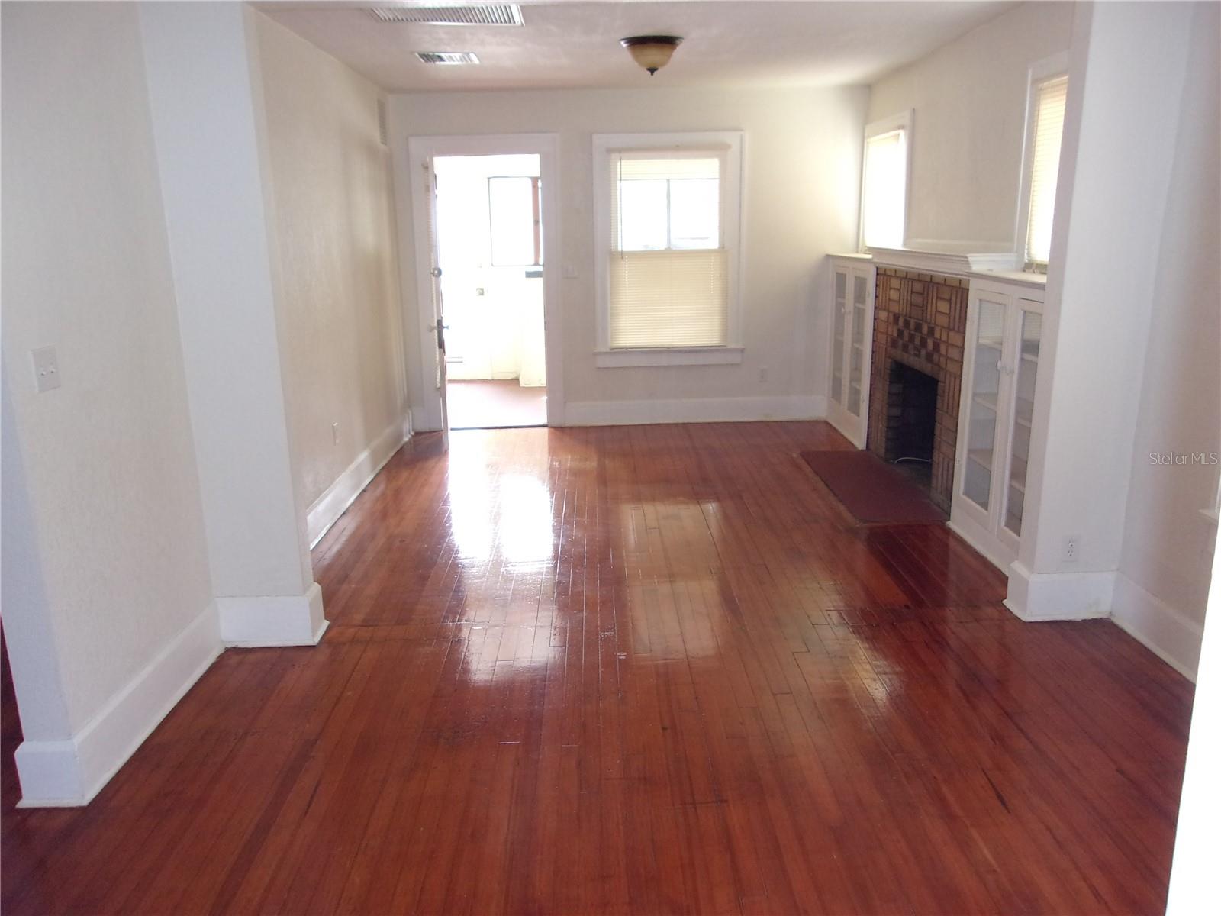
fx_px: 952
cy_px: 458
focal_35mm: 27
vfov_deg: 51.4
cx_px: 610
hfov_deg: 65.3
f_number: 3
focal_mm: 4.9
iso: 200
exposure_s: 1/34
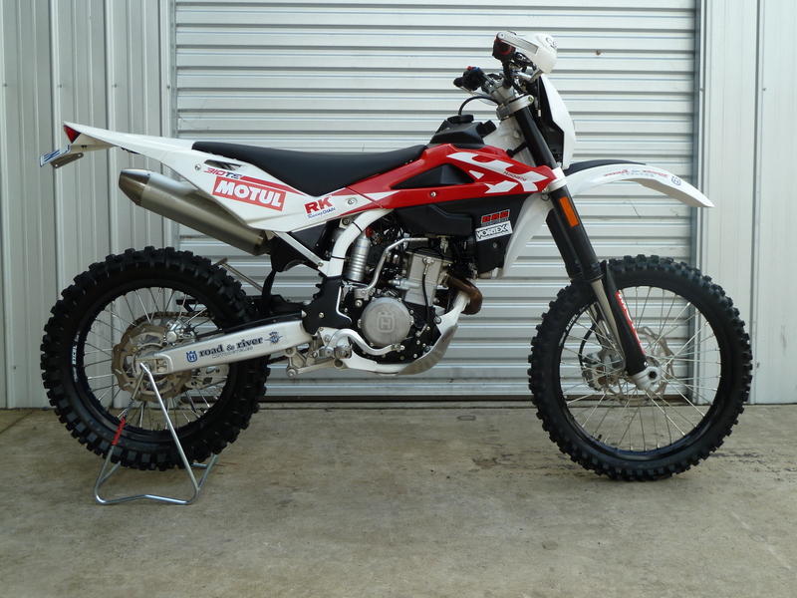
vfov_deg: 34.3
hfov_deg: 44.8
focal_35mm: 42
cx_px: 398
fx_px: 967
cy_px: 299
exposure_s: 1/100
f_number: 3.7
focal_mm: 6.9
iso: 80
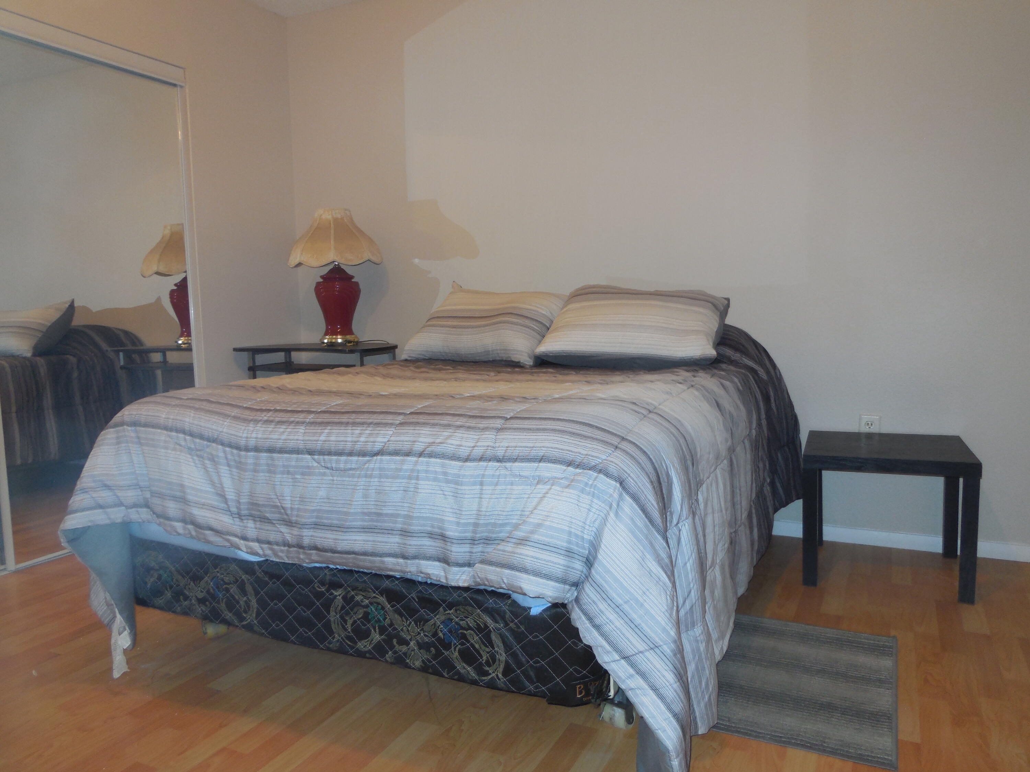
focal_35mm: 25
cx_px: 515
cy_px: 386
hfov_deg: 69.4
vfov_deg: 54.9
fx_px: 744
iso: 200
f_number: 3.1
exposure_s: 1/25
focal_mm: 4.5
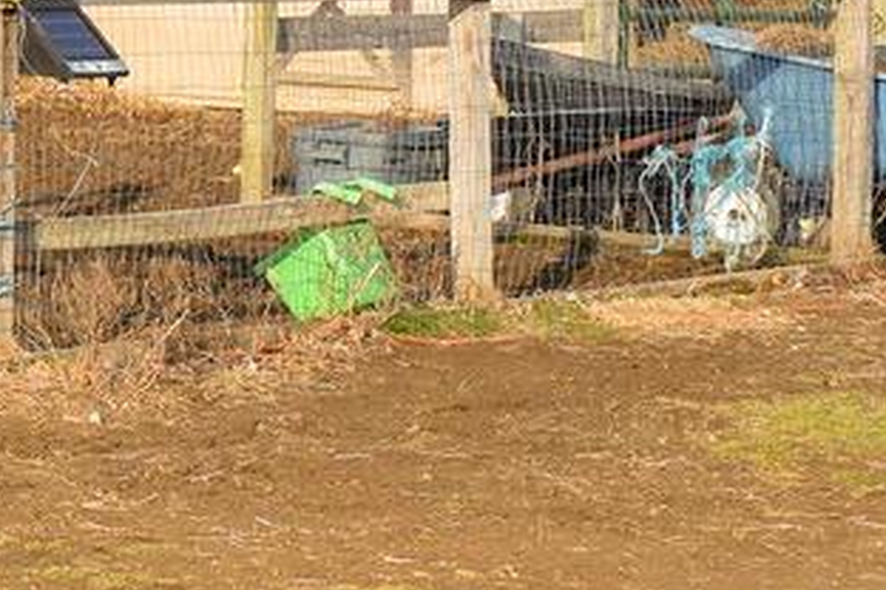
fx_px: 4356
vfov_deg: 7.4
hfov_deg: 10.0
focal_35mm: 177
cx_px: -1289
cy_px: -623
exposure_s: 1/160
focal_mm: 27
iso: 200
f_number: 9
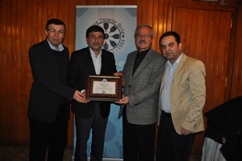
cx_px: 121
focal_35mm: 30
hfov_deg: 62.0
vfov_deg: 43.5
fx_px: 202
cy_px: 80
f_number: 3.8
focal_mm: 20
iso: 800
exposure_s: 1/60
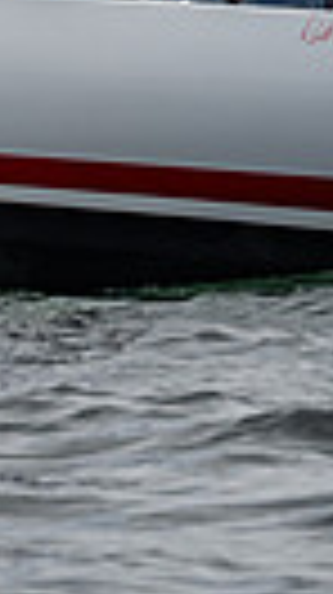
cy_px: -138
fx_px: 7806
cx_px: -969
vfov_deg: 4.3
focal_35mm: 496
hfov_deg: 2.4
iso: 500
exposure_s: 1/2000
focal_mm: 105
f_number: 7.1
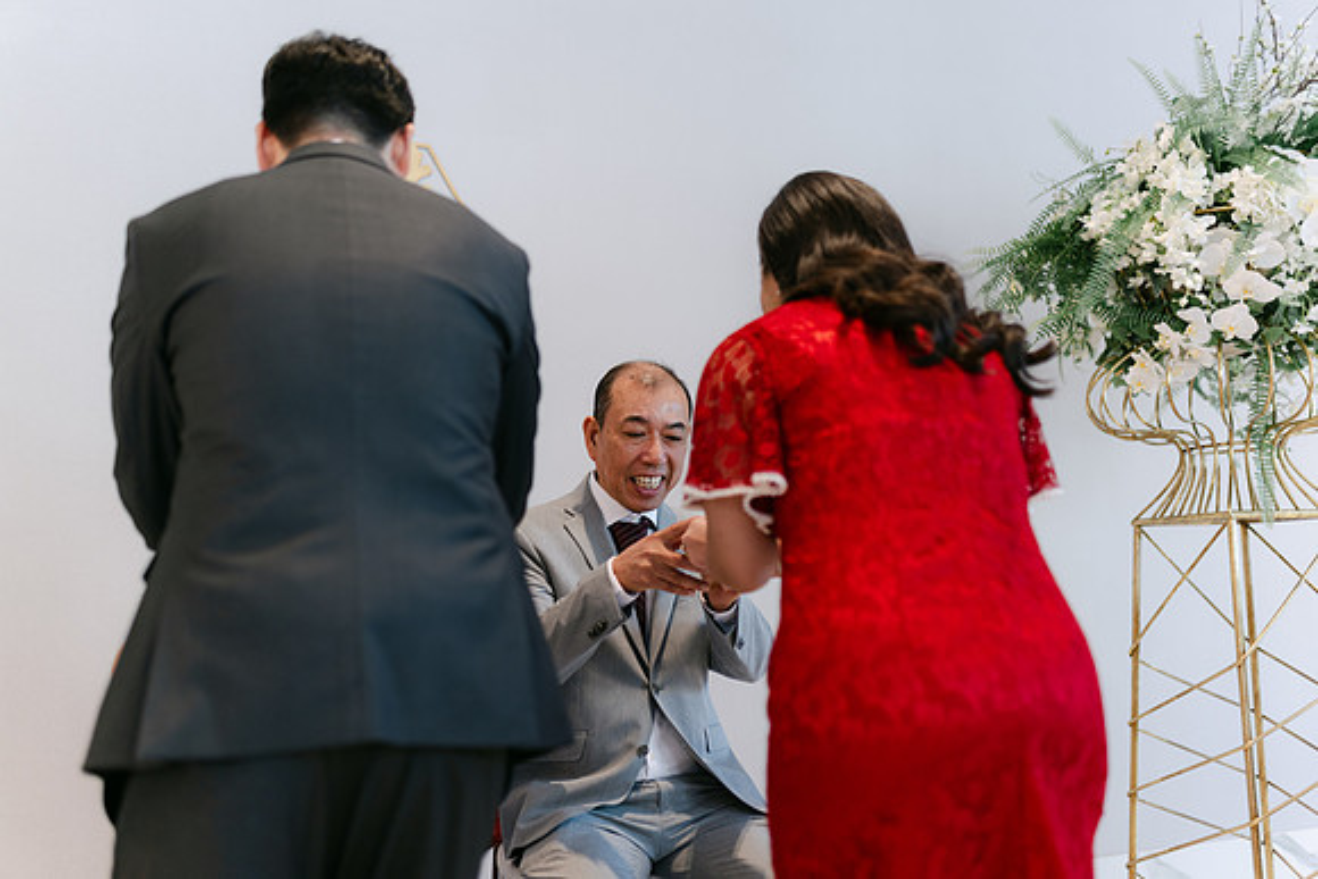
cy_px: 440
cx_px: 659
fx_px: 1282
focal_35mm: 35
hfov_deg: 54.4
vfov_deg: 37.9
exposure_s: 1/125
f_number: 1.4
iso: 250
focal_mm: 35
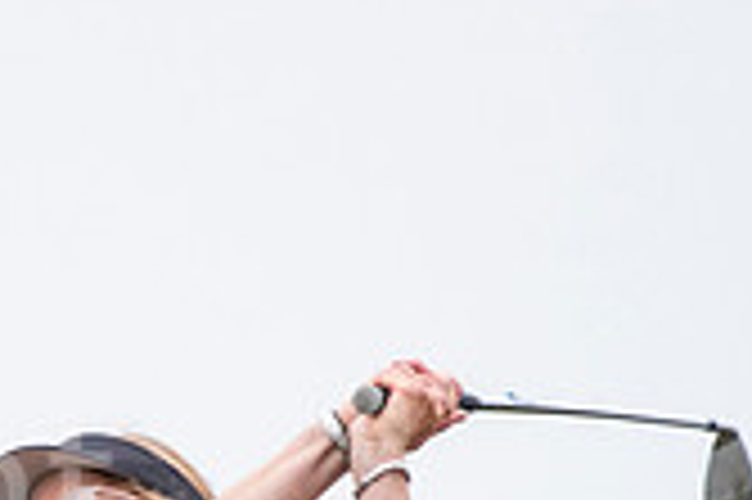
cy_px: 782
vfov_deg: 0.7
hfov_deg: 1.0
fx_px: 42508
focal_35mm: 2037
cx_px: -162
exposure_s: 1/1000
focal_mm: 390
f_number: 5.6
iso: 1600
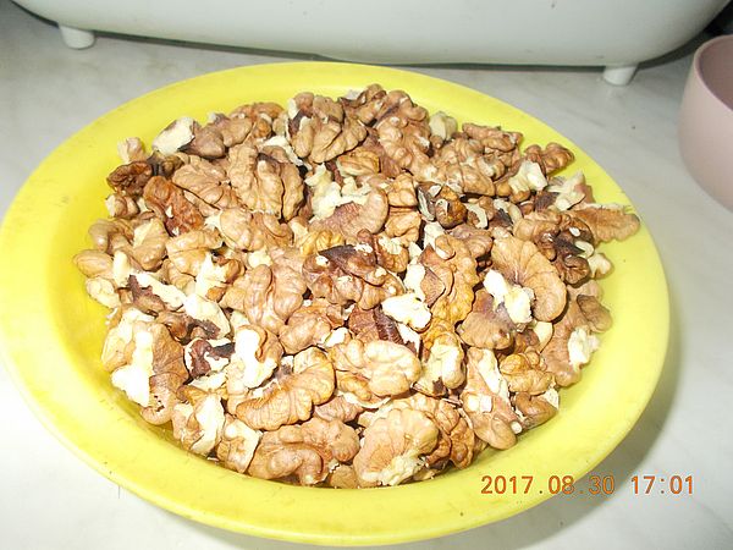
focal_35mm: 26
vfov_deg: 53.1
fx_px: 551
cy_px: 275
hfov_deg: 67.3
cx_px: 366
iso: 200
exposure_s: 1/25
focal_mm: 4.6
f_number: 3.2
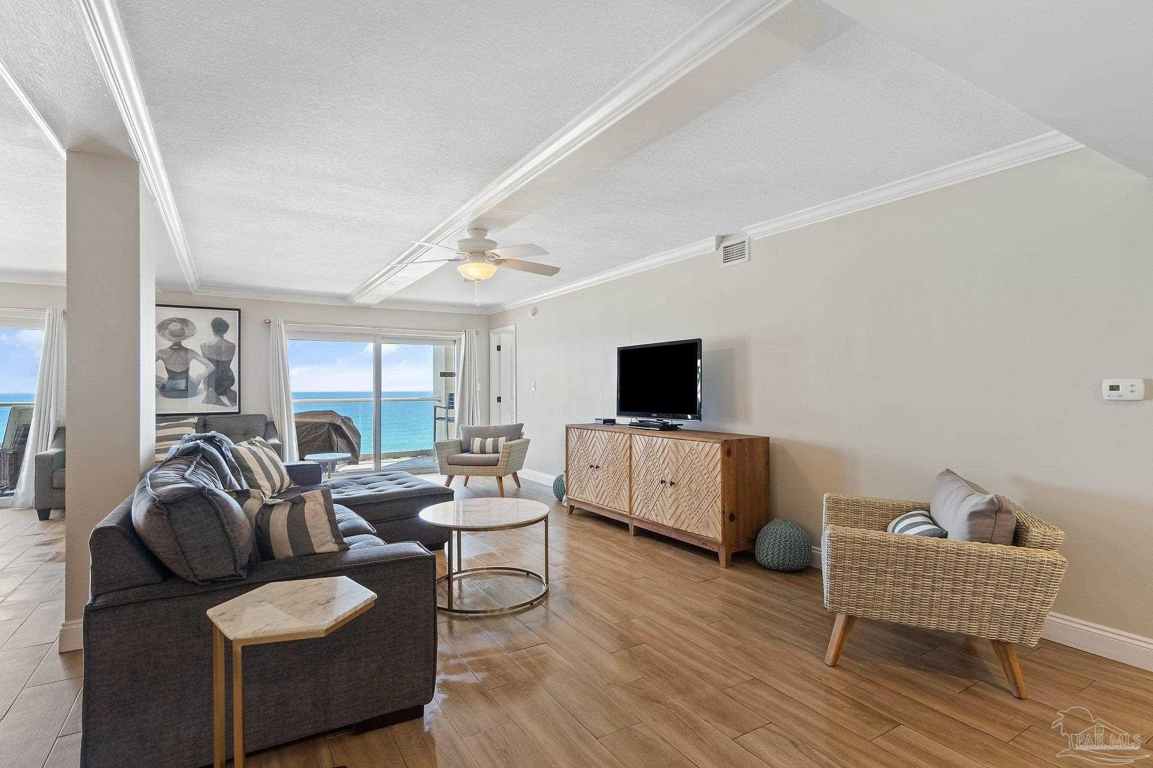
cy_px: 384
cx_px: 576
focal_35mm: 16
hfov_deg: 95.0
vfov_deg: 72.0
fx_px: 528
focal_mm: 11
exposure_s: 1/4
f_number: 8
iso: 500
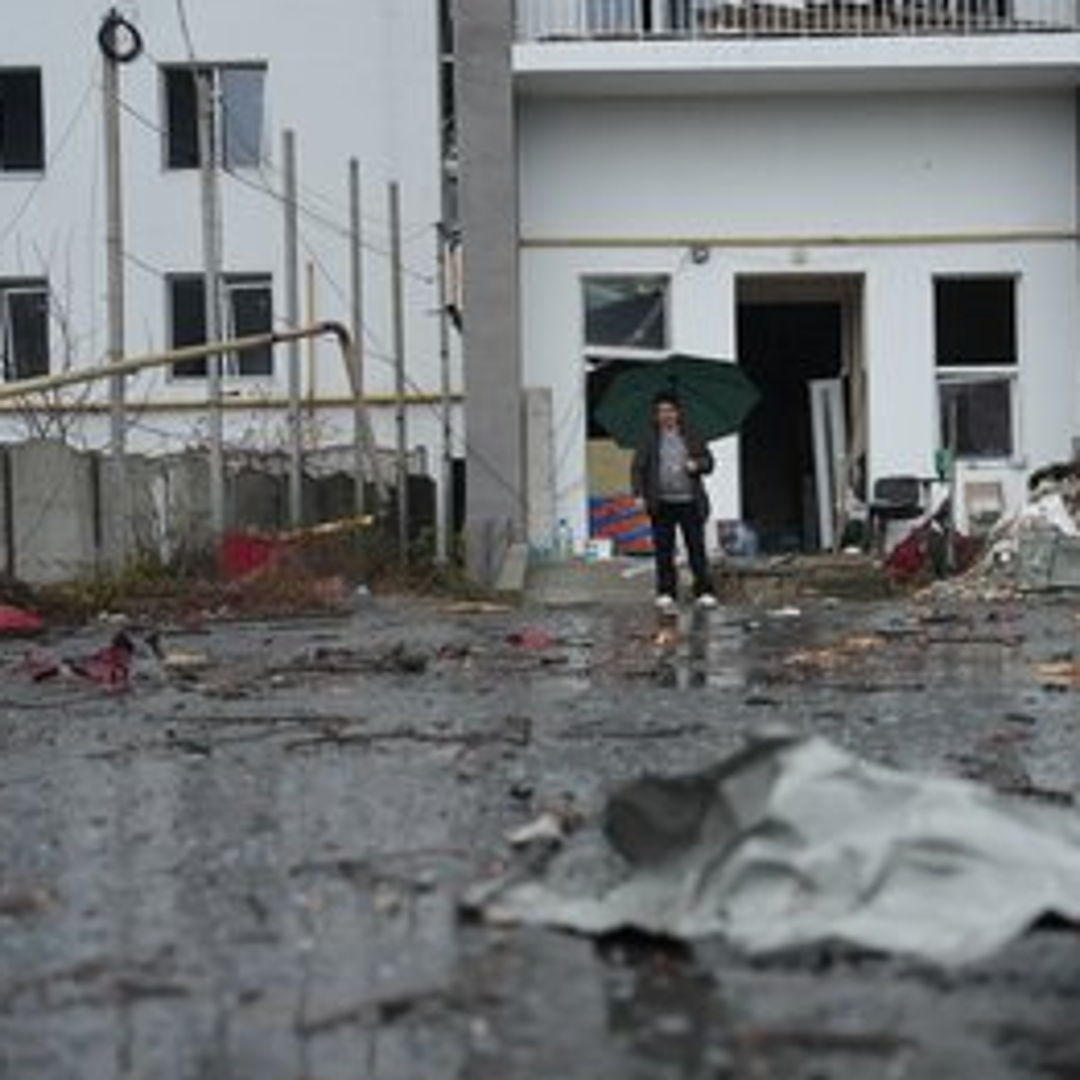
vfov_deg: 23.4
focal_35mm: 74
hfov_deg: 23.2
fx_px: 2612
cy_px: 538
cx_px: 734
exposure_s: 1/160
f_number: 2.8
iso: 2000
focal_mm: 57
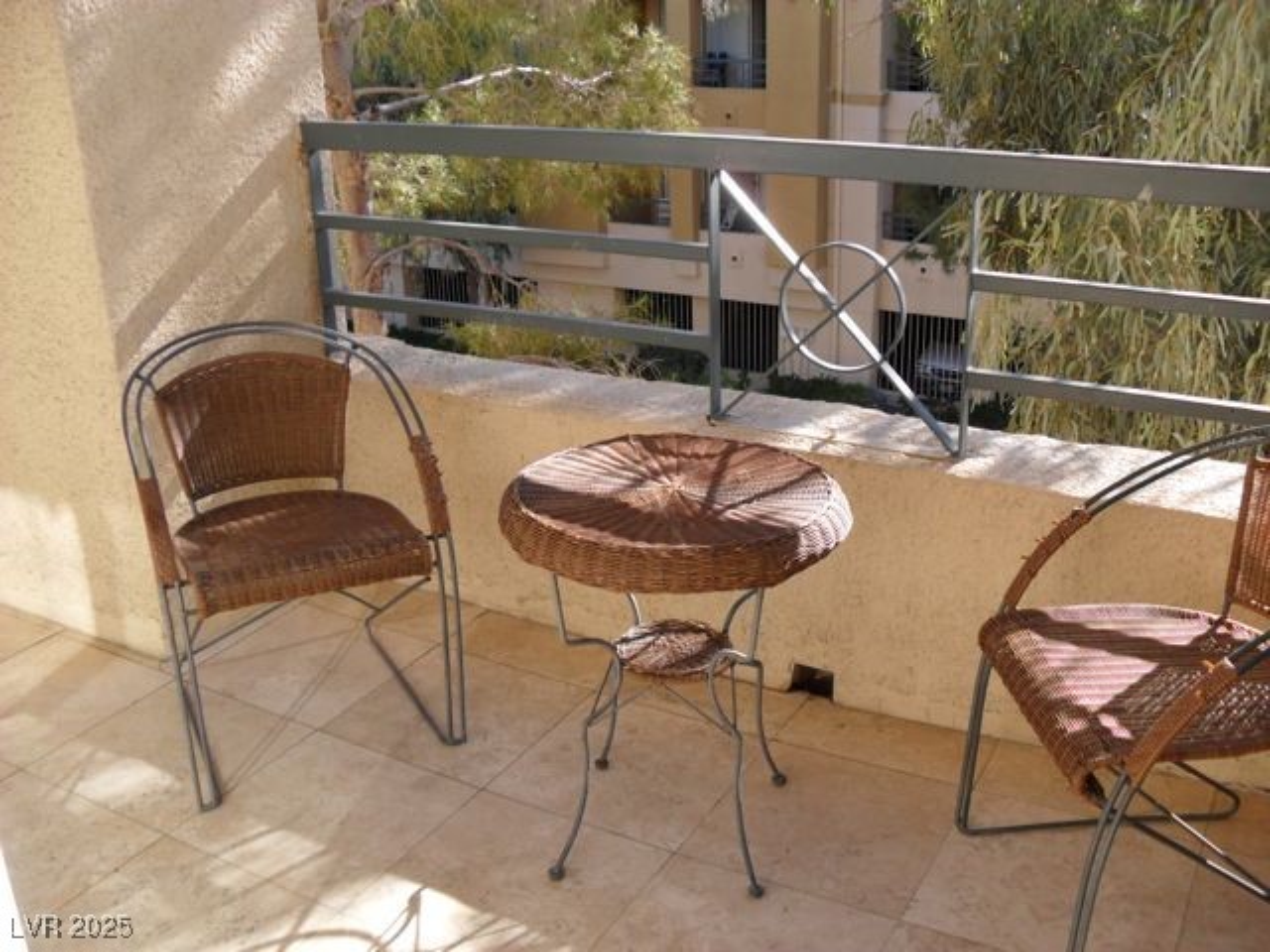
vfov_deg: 40.7
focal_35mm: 35
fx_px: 1284
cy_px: 476
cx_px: 635
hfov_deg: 52.6
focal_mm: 6.3
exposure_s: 1/350
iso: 80
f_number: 3
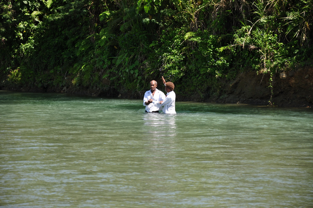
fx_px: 1367
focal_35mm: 158
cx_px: 156
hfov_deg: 13.1
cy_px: 104
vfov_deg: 8.7
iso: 100
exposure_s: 1/200
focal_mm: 105
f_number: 5.6
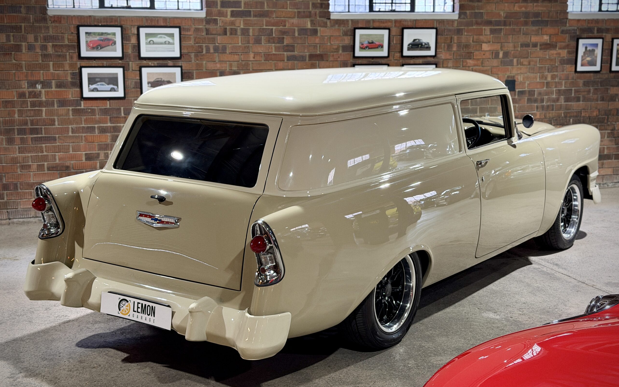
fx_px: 860
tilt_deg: -10.1
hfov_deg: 39.6
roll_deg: +0.2
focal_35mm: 51
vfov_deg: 25.3
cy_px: 179
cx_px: 309
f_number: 1.78
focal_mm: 6.76
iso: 250
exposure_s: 1/50
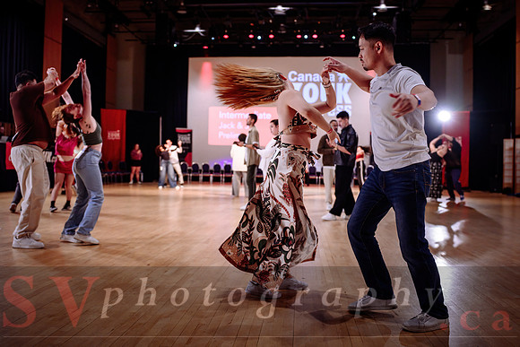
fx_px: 444
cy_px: 164
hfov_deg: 60.8
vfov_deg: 42.7
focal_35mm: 31
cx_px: 260
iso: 1600
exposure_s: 1/320
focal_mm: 28
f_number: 2
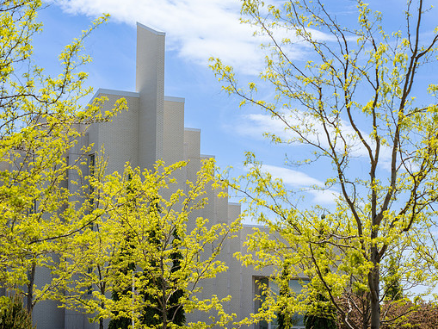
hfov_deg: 17.1
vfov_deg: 12.9
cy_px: 163
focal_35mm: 115
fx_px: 1455
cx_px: 207
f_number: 6.3
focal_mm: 105
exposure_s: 1/400
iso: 100
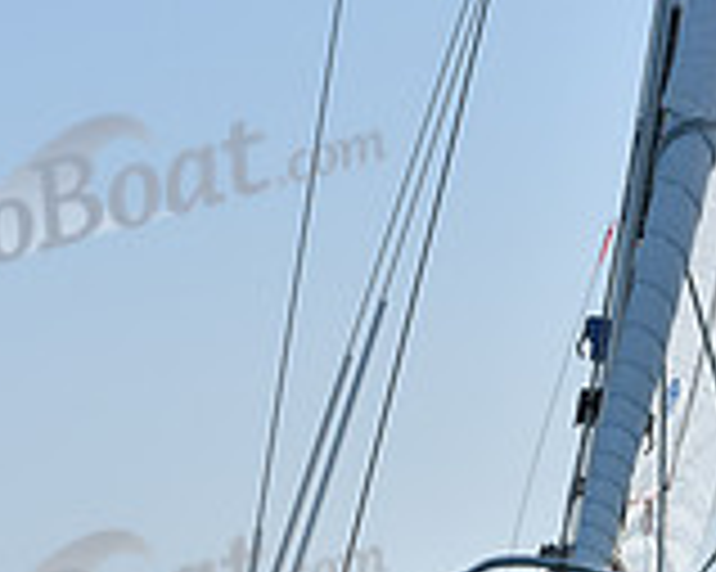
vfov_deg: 5.3
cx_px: 621
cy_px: 795
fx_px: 6163
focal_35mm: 291
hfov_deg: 6.6
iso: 250
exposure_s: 1/2500
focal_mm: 85
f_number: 5
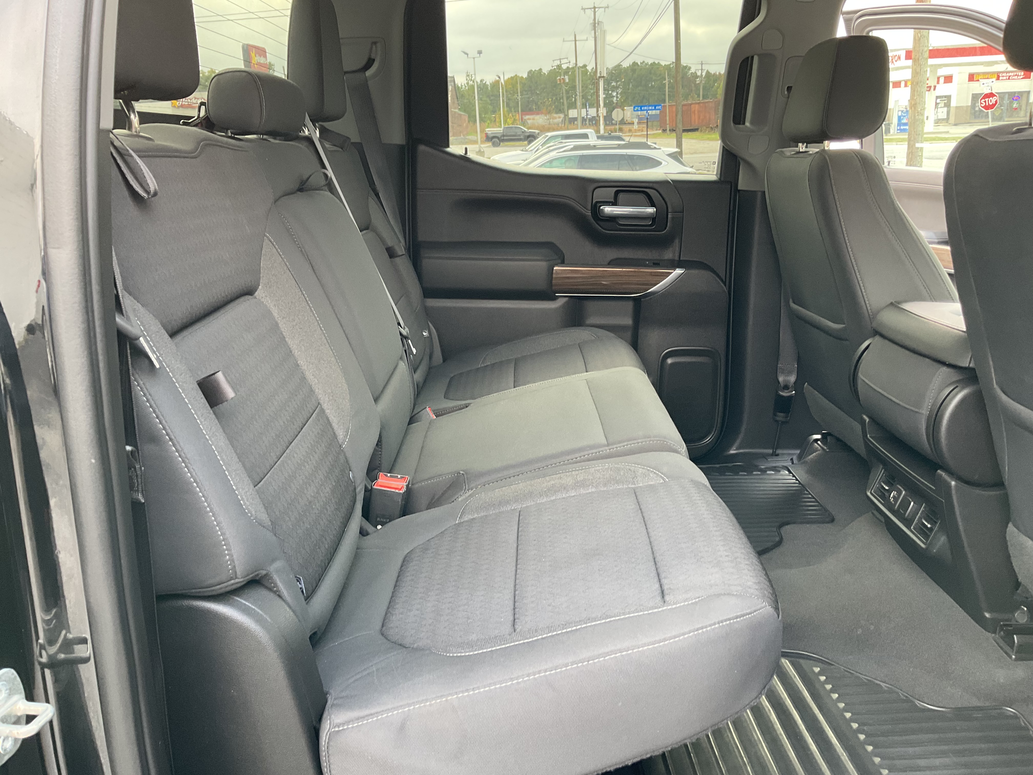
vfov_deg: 48.2
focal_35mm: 29
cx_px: 516
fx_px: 865
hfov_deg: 61.7
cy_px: 388
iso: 64
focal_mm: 3
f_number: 1.8
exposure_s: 1/84
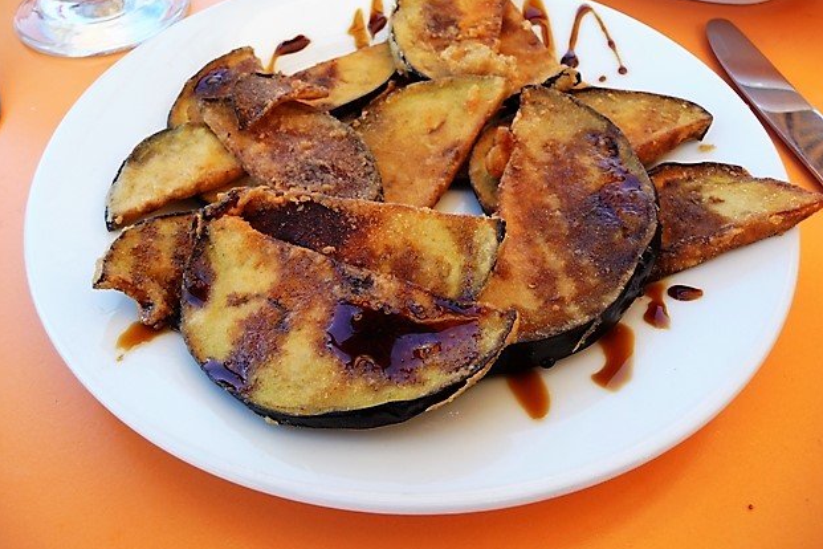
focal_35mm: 30
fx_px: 686
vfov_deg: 43.6
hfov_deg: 61.9
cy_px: 251
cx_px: 400
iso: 100
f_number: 3.3
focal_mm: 4.7
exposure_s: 1/100
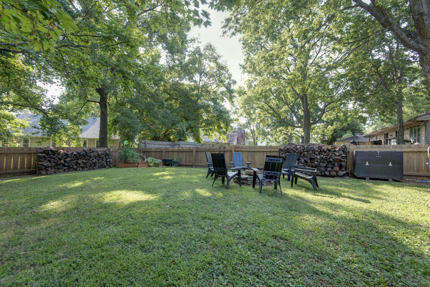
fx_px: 191
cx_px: 215
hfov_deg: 96.7
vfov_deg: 73.7
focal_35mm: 16
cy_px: 144
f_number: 6.7
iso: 100
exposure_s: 1/15
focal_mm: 16
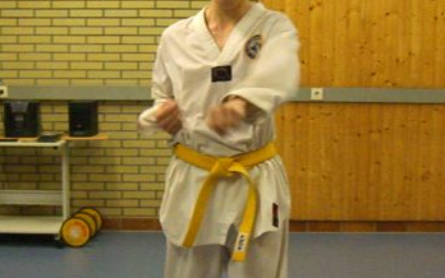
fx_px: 898
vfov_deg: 17.6
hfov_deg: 27.8
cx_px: 219
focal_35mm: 74
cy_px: 161
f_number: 2.8
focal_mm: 7.9
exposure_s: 1/100
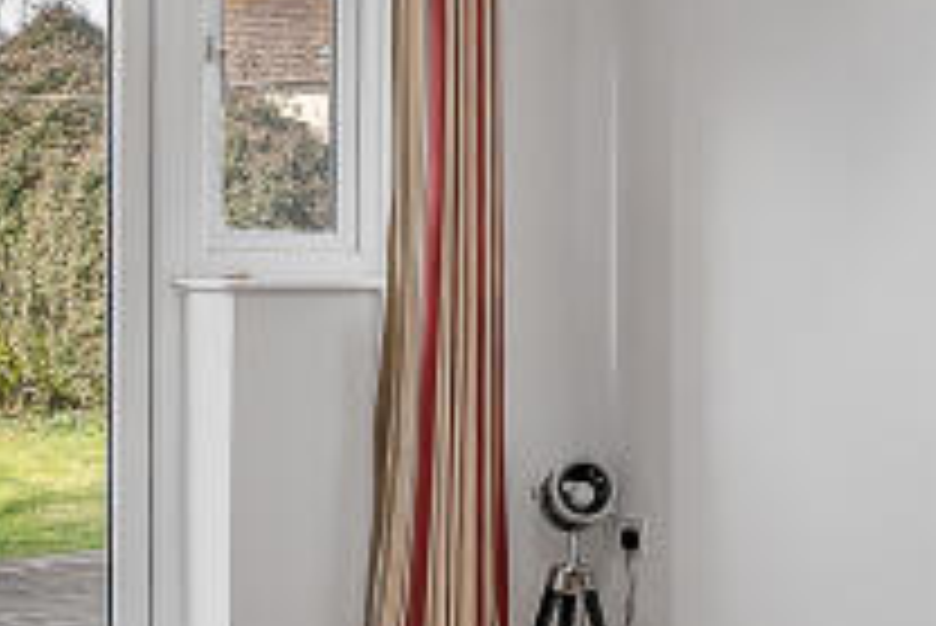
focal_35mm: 59
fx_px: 1535
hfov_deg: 33.0
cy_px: 288
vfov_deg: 23.0
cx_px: 738
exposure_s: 1/30
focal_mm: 12
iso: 250
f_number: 8
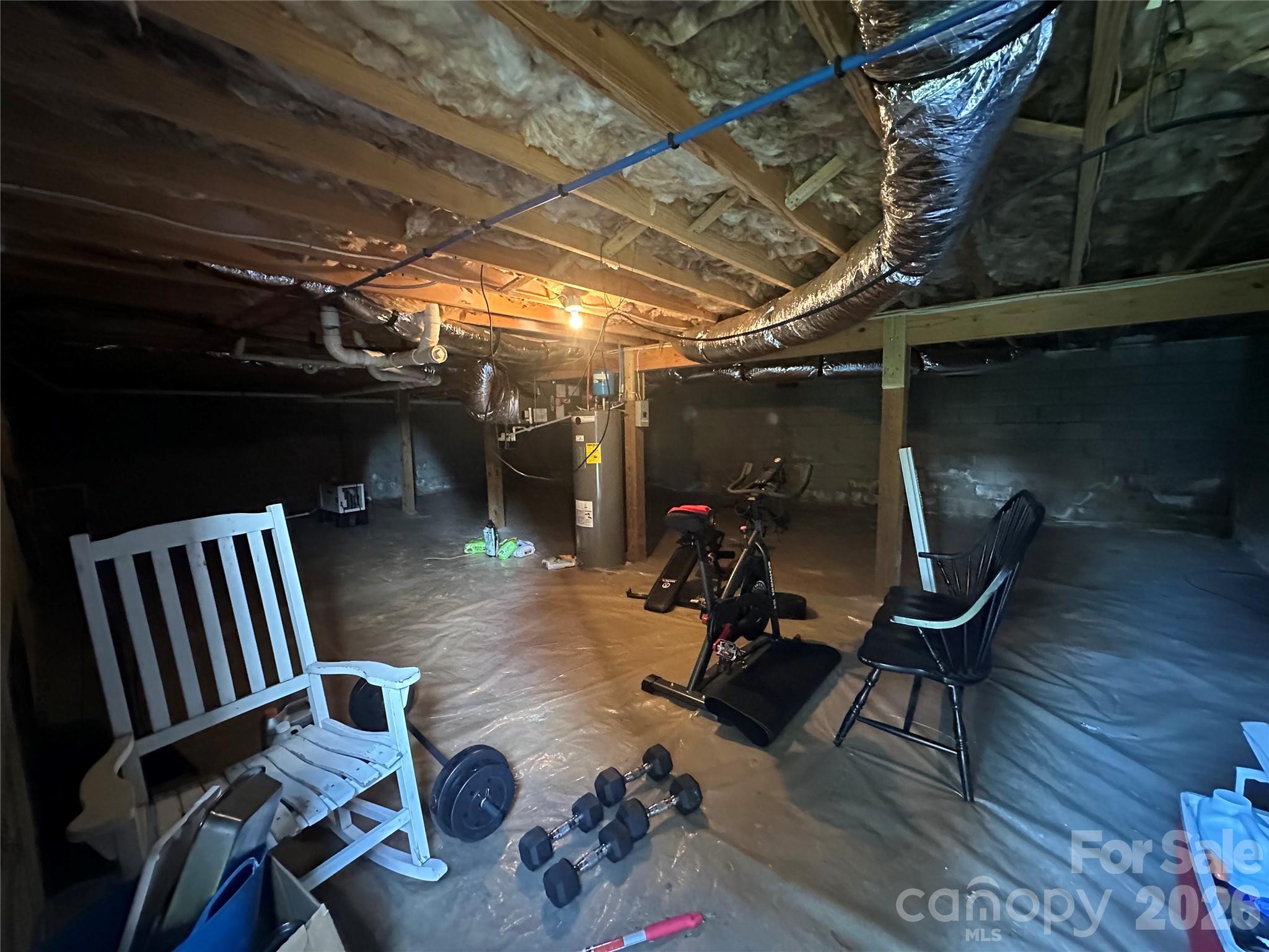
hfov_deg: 102.1
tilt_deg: -6.2
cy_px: 476
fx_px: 513
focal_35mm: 14
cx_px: 634
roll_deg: +1.1
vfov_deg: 85.7
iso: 1600
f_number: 2.2
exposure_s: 1/30
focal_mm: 2.22
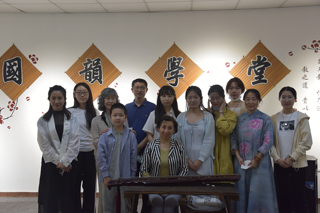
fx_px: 355
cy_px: 108
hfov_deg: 48.5
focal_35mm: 40
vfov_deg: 33.4
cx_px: 156
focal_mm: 38
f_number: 5
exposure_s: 1/100
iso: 1600
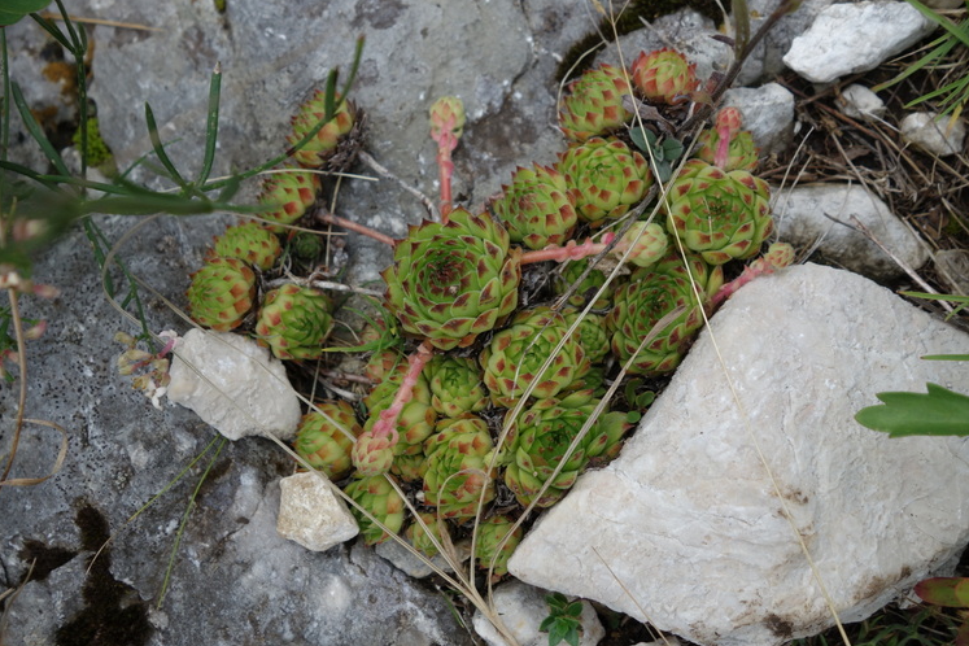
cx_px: 472
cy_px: 310
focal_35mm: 30
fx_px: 807
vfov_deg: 43.6
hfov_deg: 61.9
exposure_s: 1/160
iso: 200
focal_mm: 10.4
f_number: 4.5
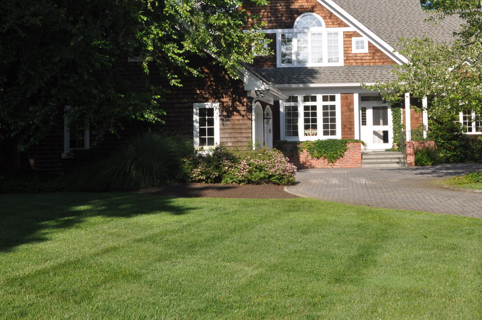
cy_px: 79
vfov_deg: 23.5
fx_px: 762
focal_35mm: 57
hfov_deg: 34.8
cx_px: 317
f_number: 10
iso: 200
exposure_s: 1/200
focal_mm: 24
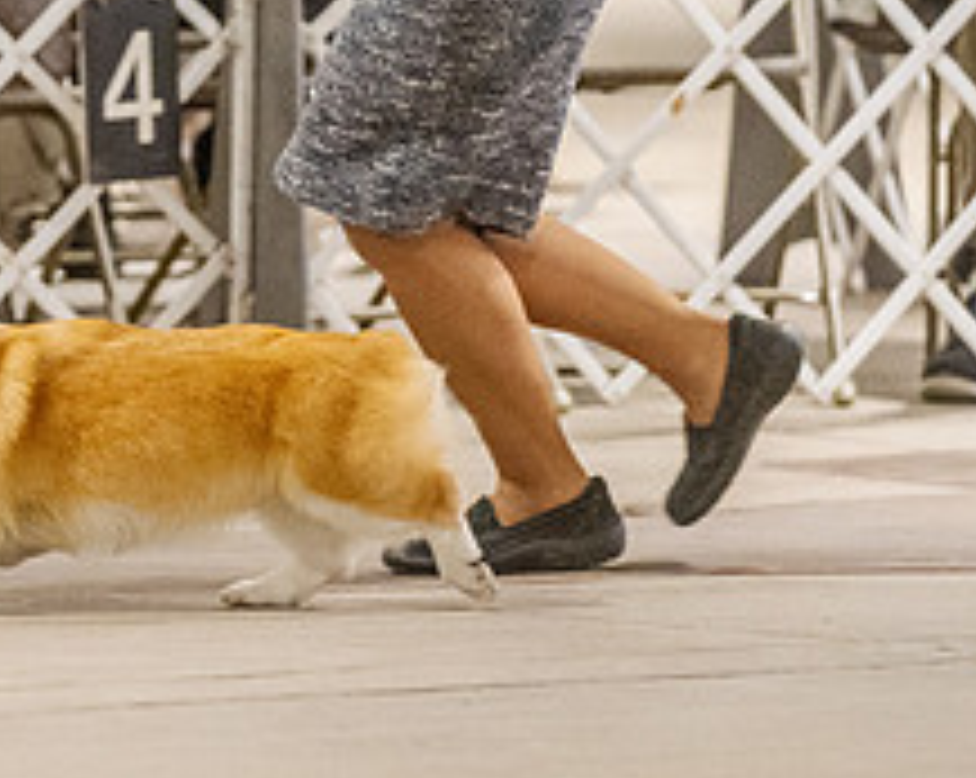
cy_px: -40
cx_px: -135
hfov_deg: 4.3
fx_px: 13010
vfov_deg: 3.4
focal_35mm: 451
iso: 6400
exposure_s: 1/400
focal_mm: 154
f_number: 3.2
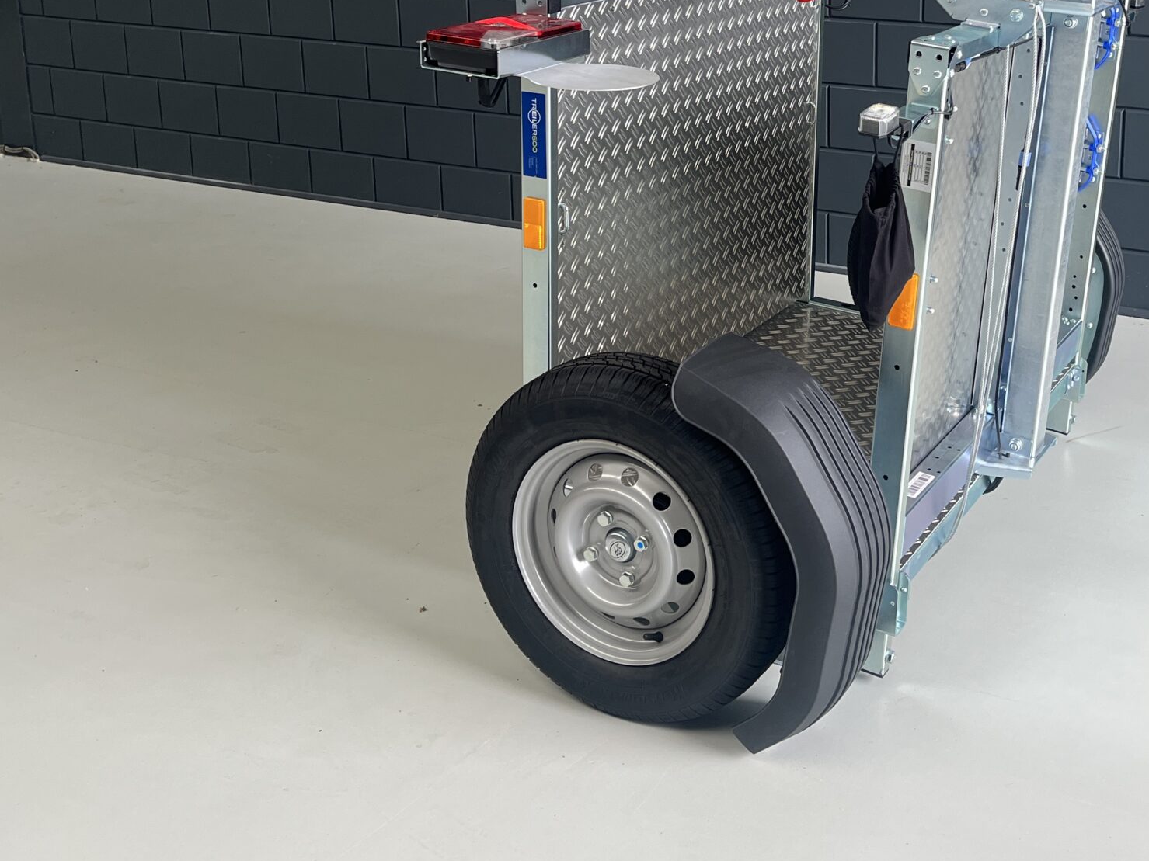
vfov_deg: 31.1
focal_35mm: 45
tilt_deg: -11.3
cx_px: 796
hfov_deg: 41.4
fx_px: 1494
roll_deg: +0.3
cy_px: 132
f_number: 1.6
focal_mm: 5.1
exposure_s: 1/121
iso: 64
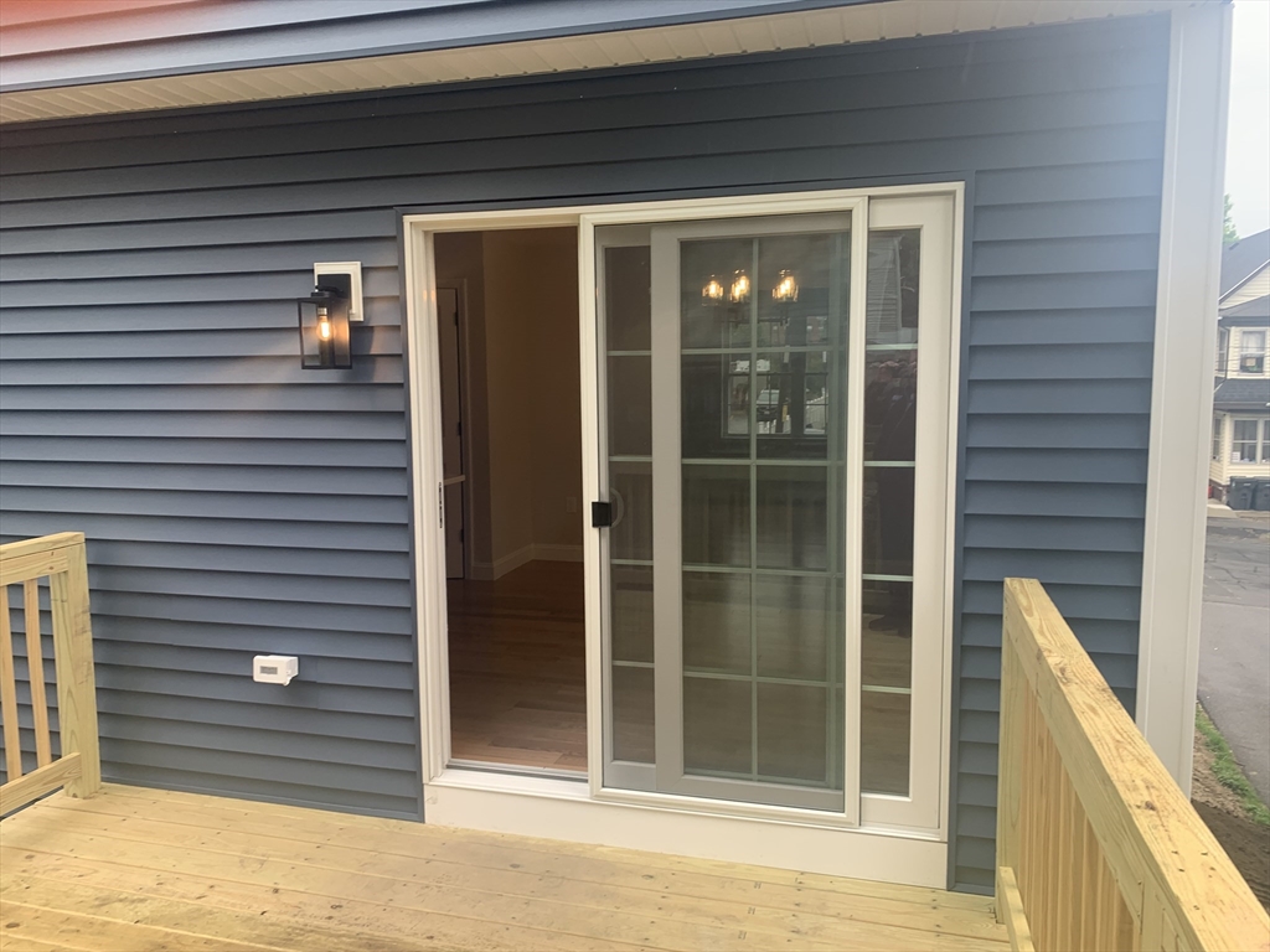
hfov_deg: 67.3
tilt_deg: -5.9
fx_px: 954
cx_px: 635
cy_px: 476
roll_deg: +0.3
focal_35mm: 26
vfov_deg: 53.1
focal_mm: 4.25
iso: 25
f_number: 1.8
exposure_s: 1/169
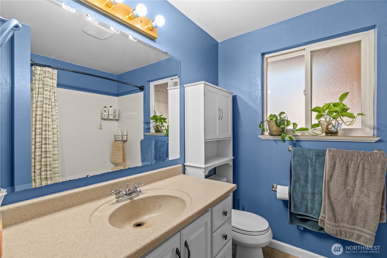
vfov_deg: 73.7
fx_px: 172
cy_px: 129
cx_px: 194
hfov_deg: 96.7
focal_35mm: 16
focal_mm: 16
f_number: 7.1
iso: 640
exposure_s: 1/3
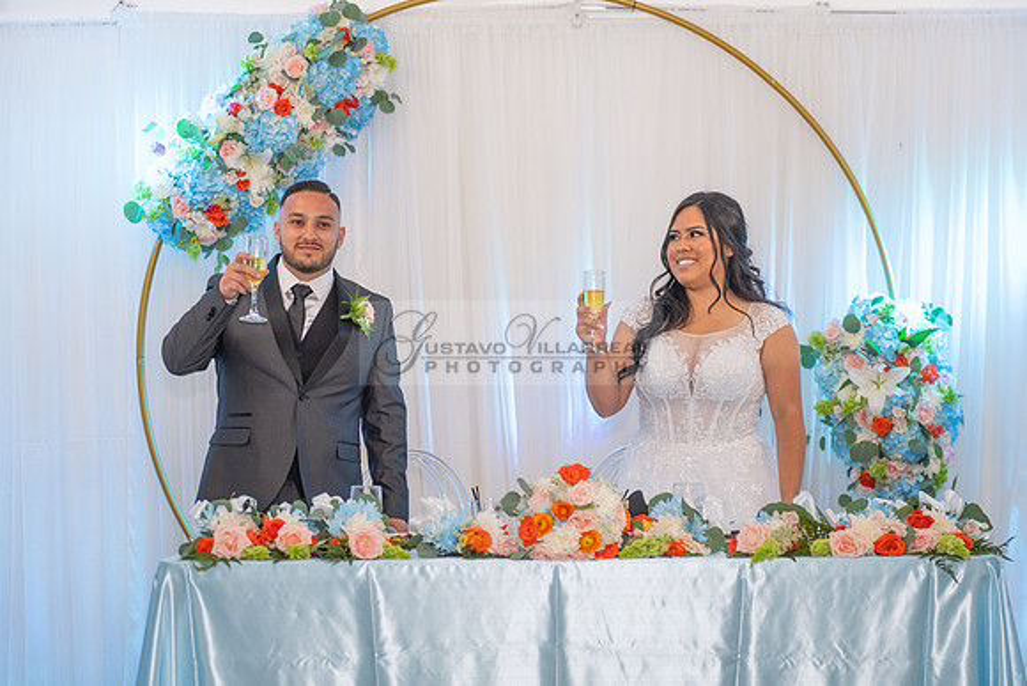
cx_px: 514
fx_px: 2025
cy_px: 393
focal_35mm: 71
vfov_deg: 19.2
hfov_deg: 28.5
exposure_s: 1/160
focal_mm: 62
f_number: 3.2
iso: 1000
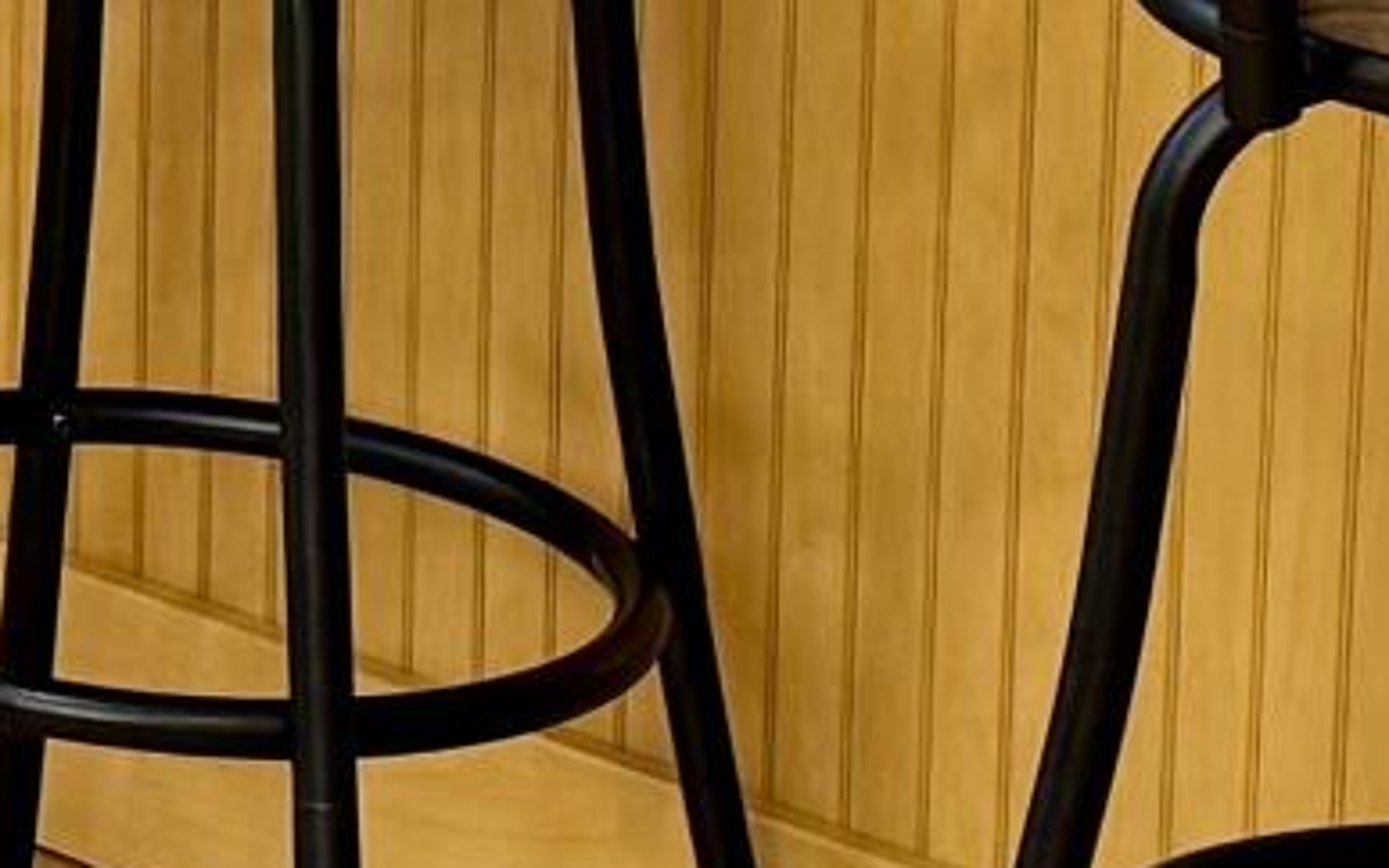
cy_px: -1133
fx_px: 7458
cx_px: -1690
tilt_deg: -7.0
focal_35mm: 197
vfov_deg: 6.4
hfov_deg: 9.7
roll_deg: -0.2
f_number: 1.78
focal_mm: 6.76
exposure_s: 1/120
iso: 100
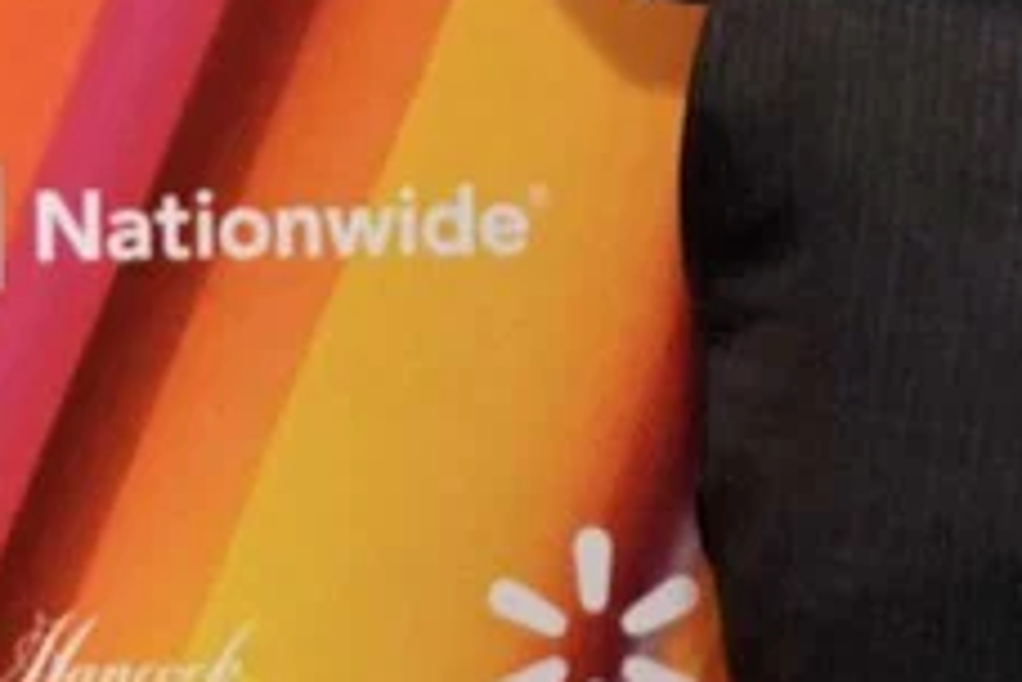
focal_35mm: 456
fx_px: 12944
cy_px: -1546
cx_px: 2447
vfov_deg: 3.0
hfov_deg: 4.4
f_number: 2.8
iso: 1250
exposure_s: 1/200
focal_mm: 43.8
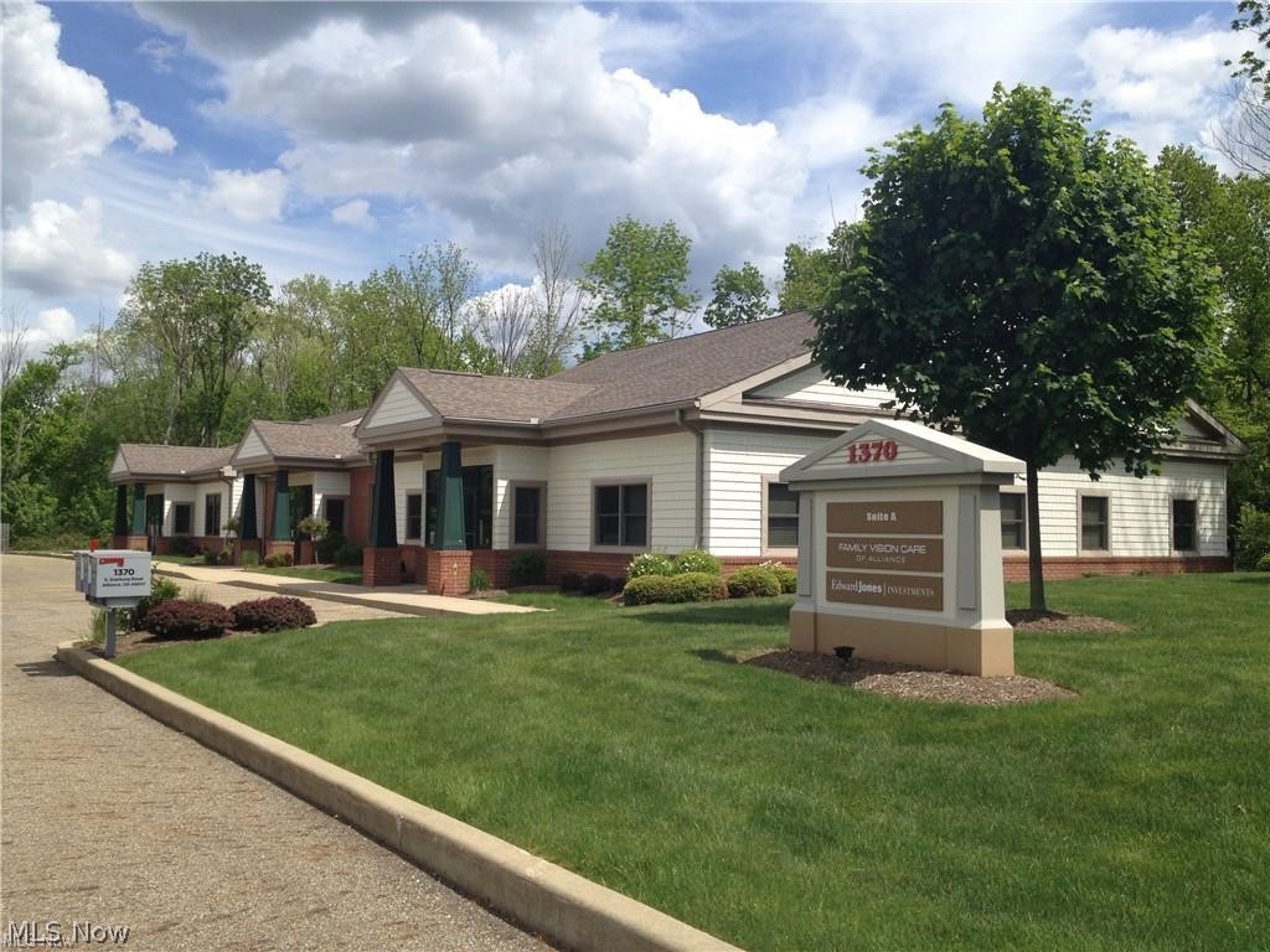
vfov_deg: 40.7
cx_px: 635
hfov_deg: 52.6
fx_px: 1284
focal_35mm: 35
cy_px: 476
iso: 50
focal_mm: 4.28
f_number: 2.4
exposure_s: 1/1972
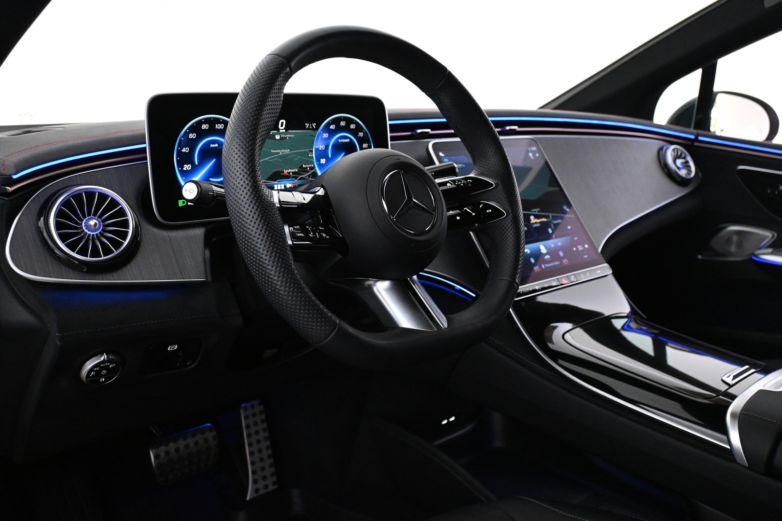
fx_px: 700
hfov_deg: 58.3
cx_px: 391
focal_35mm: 32
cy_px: 260
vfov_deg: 40.8
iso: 4000
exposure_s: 1/80
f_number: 4
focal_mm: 21.5
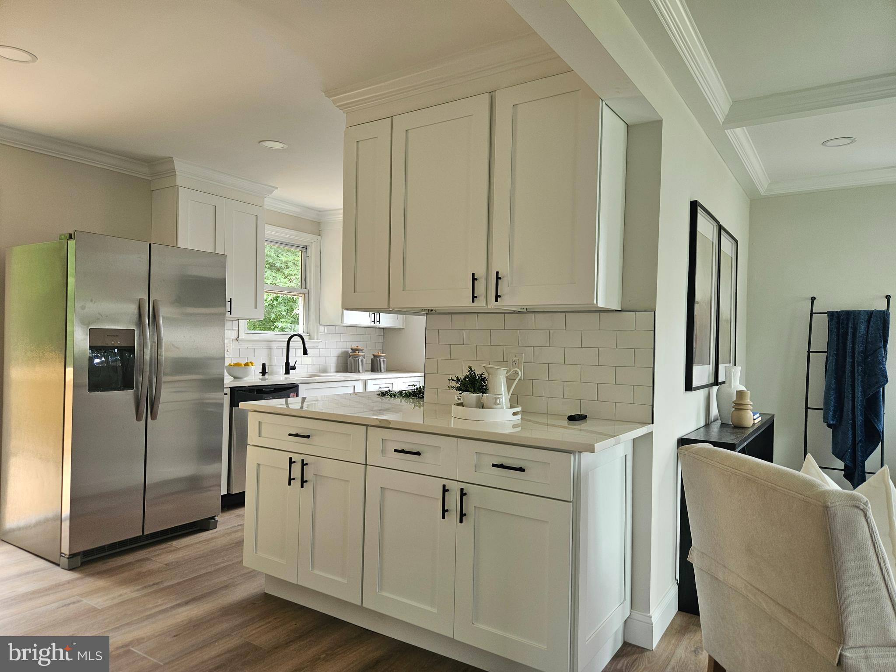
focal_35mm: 23
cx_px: 448
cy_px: 336
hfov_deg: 73.9
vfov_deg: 58.9
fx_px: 595
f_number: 1.8
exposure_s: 1/120
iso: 80
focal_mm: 5.4
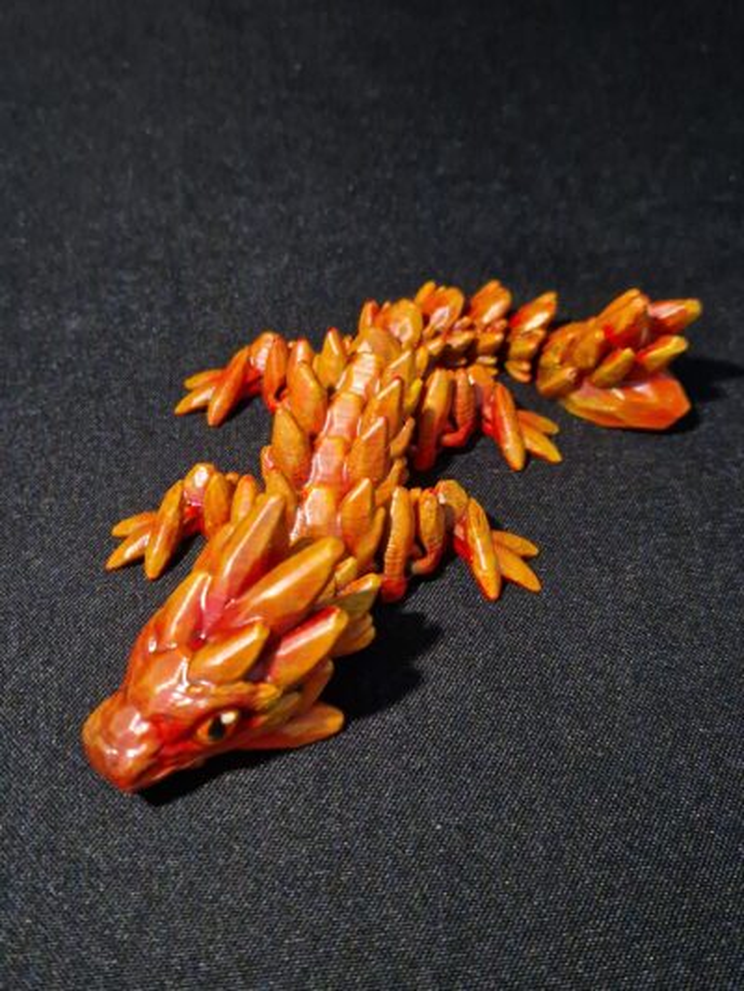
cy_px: 496
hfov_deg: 58.9
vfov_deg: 73.9
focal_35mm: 23
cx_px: 372
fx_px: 659
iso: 400
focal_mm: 5.4
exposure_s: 1/17
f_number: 1.8
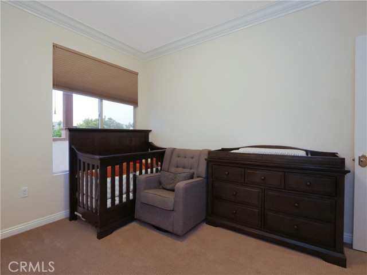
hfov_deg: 94.5
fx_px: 170
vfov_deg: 78.0
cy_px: 138
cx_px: 184
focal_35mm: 16
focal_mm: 8
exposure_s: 1/8
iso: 1600
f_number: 9
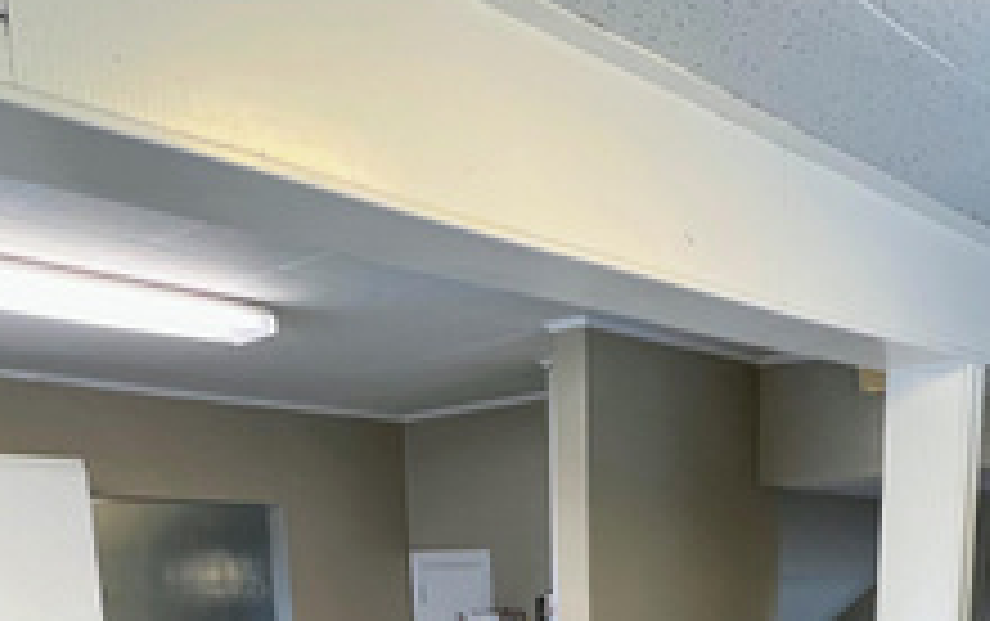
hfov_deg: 48.6
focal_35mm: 40
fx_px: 1080
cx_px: 639
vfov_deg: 26.5
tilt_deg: -12.5
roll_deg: +1.2
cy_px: 832
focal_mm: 1.57
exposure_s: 1/60
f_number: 1.8
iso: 250
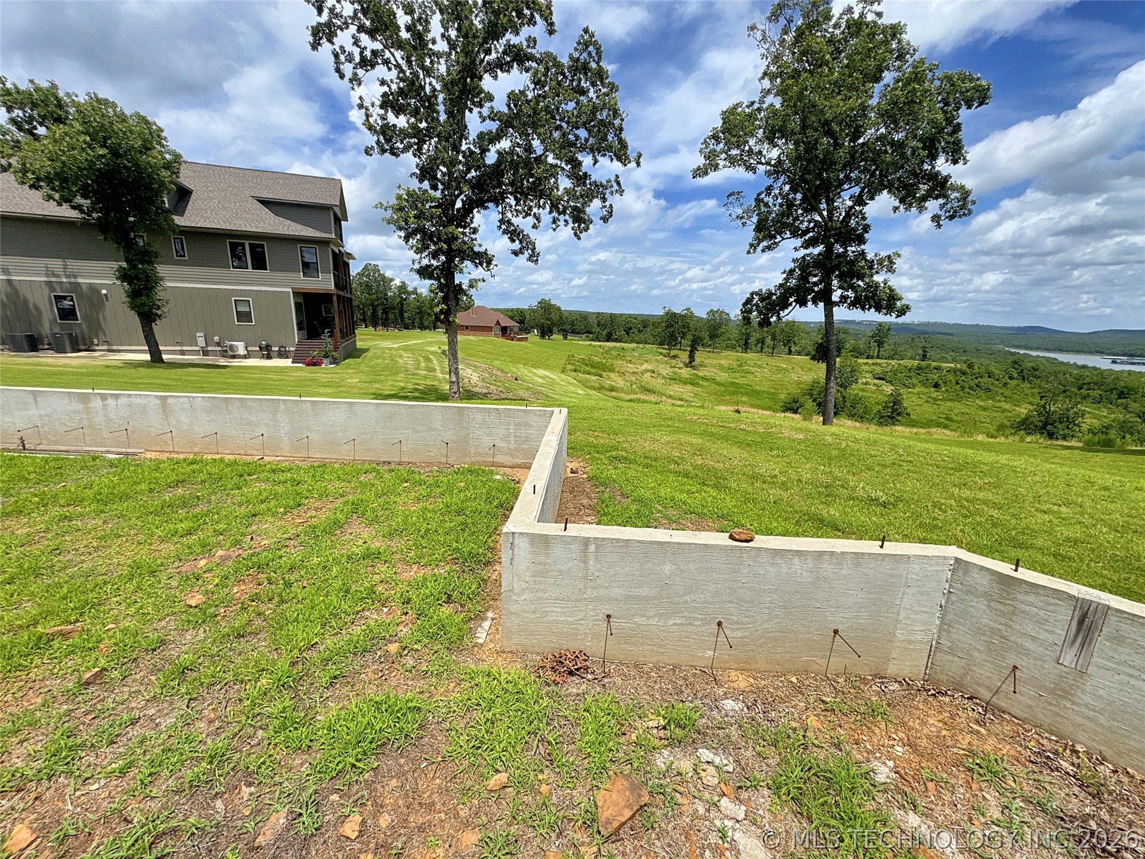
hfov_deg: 102.1
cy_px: 430
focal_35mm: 14
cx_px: 572
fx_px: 463
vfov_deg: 85.7
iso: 50
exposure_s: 1/2674
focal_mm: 2.2
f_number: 2.2
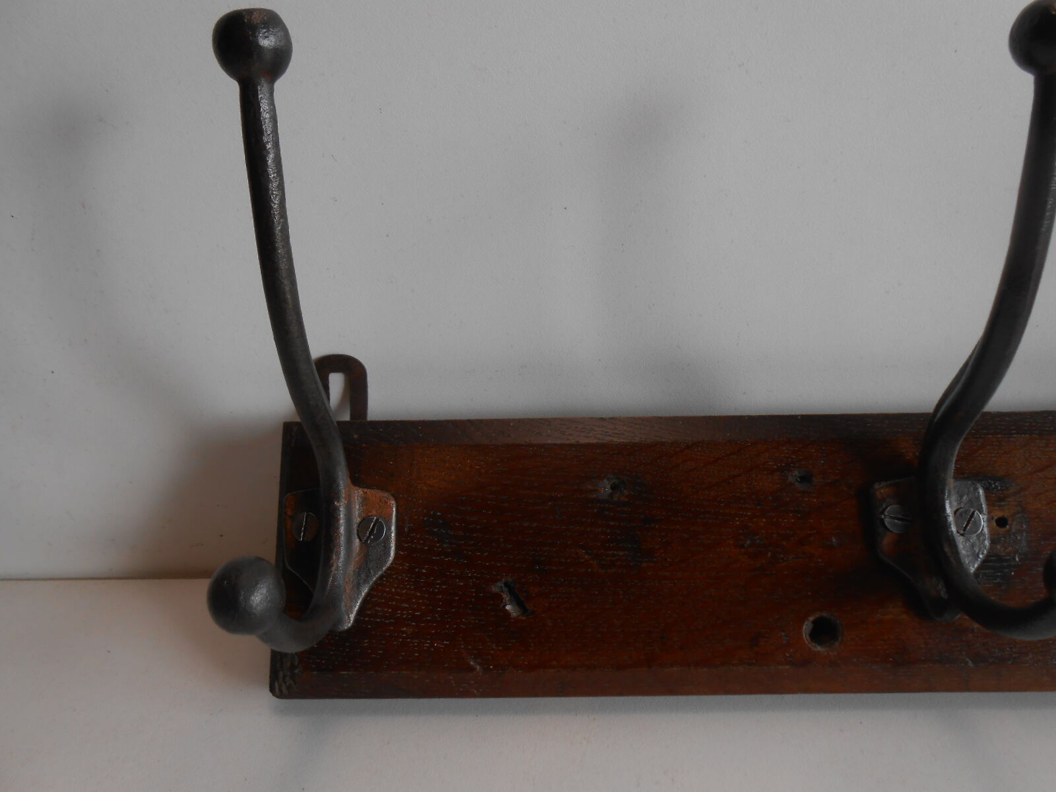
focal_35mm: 26
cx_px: 528
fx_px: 793
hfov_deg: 67.3
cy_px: 396
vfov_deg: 53.1
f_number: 3.5
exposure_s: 1/80
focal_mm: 4.6
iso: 80
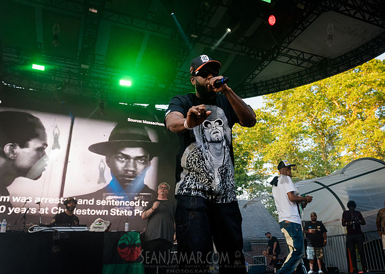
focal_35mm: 31
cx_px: 237
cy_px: 130
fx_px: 334
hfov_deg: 59.2
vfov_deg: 44.6
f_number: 4.5
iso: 2000
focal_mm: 24
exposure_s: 1/500
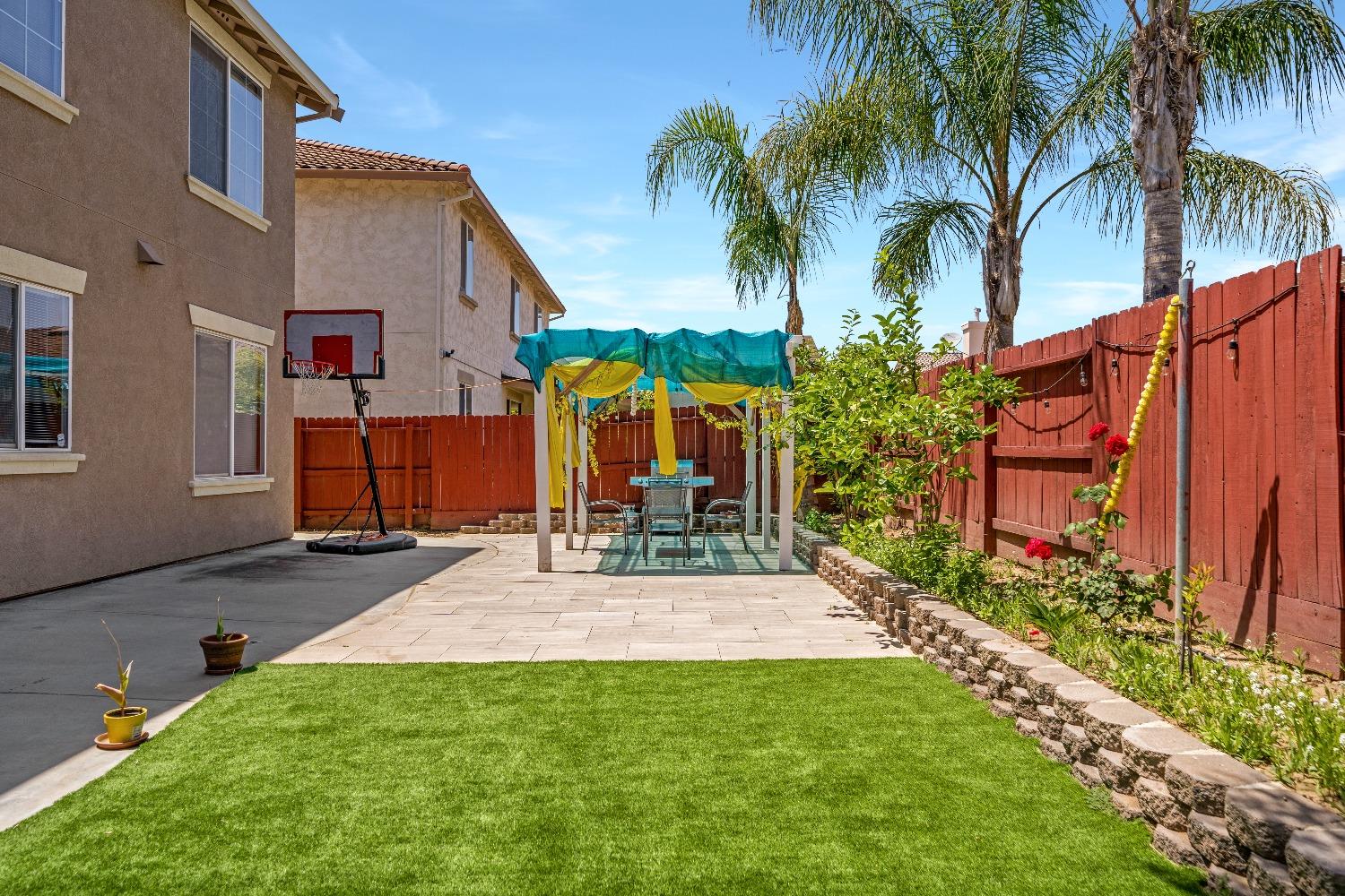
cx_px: 672
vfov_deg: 53.1
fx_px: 897
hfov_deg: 73.7
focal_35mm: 24
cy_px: 448
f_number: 10
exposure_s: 1/160
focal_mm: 24
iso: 100
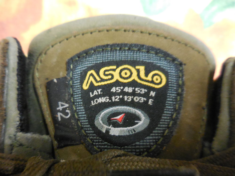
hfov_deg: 69.4
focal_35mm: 25
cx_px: 118
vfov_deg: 54.9
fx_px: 170
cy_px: 88
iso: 800
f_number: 3.3
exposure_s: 1/20
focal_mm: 4.5
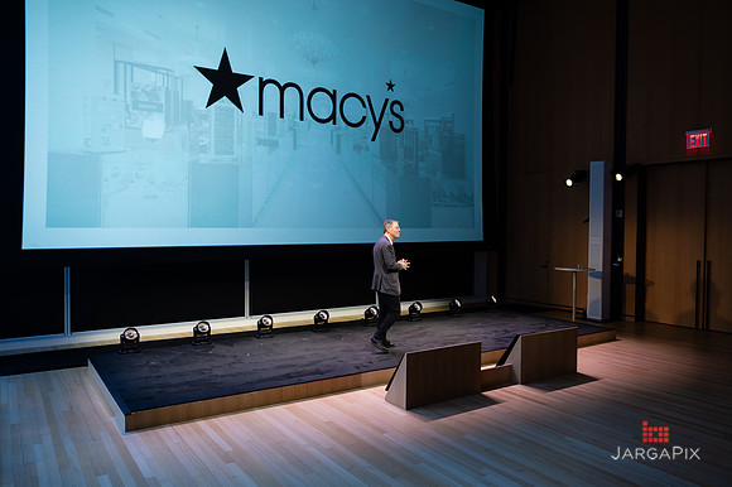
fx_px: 541
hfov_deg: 68.2
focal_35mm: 27
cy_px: 238
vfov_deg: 48.5
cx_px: 366
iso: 200
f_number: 3.2
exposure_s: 1/125
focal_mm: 24
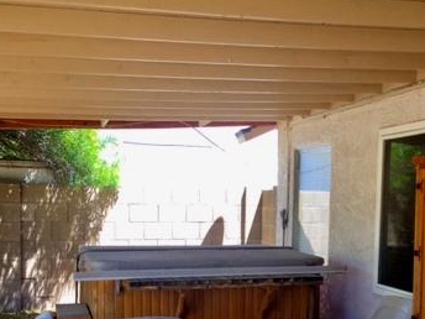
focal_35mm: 54
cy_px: 271
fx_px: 663
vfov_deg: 26.4
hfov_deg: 35.2
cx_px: 283
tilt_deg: -5.8
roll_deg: -1.1
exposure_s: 1/122
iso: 32
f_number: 2.2
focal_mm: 4.15
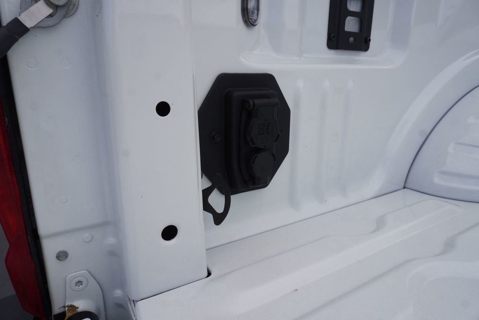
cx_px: 240
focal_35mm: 24
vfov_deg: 53.2
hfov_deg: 73.7
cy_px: 160
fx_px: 320
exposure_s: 1/160
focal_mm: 16
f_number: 10
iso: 100
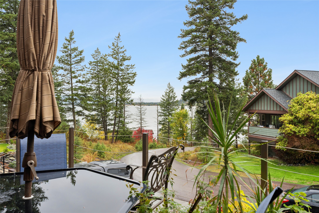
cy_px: 106
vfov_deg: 43.6
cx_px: 160
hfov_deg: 61.9
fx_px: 266
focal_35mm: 30
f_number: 6.3
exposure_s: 1/250
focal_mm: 20
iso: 100
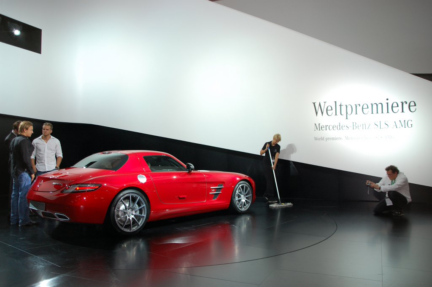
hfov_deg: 57.3
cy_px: 144
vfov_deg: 39.9
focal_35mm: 33
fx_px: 396
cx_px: 216
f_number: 4
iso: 400
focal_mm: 22
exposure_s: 1/100
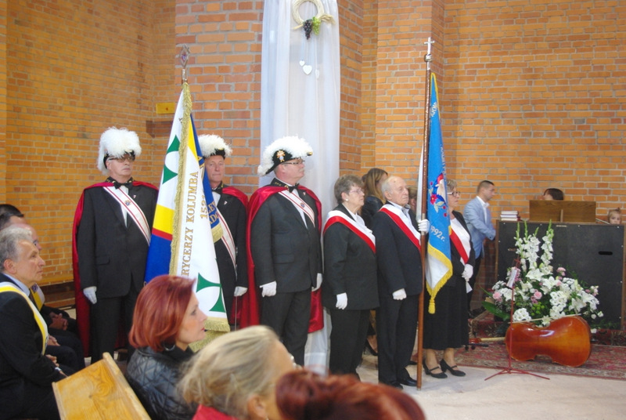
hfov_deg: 42.7
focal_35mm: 46
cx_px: 313
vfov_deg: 29.3
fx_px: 801
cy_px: 210
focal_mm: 31
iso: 1100
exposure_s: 1/8
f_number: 6.7
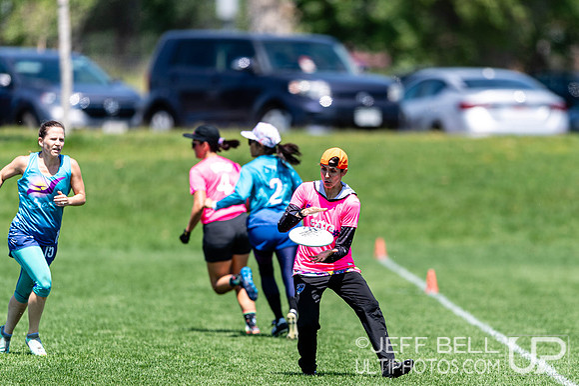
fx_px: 9707
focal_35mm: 604
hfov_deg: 3.4
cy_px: 243
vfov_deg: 2.3
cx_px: 364
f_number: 2.8
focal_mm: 400
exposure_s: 1/1250
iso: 100
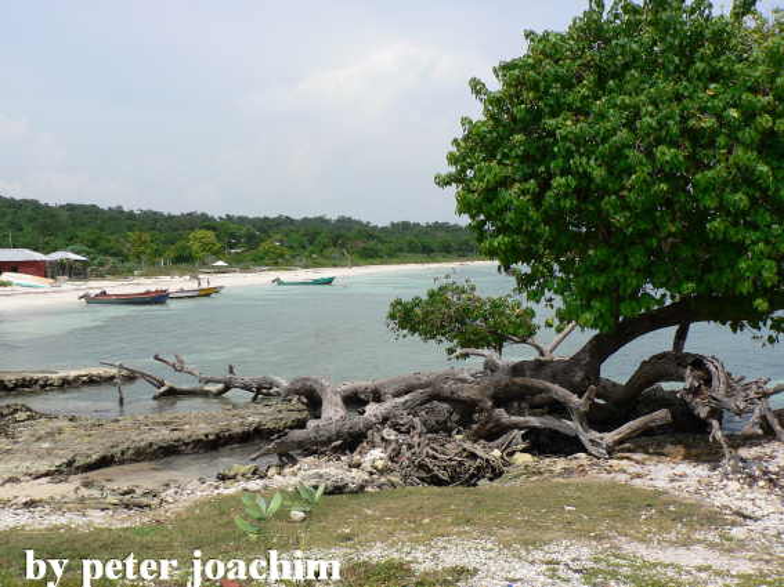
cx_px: 392
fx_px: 793
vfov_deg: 40.7
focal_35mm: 35
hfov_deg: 52.6
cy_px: 294
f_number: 5.6
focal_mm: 6
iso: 64
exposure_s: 1/400
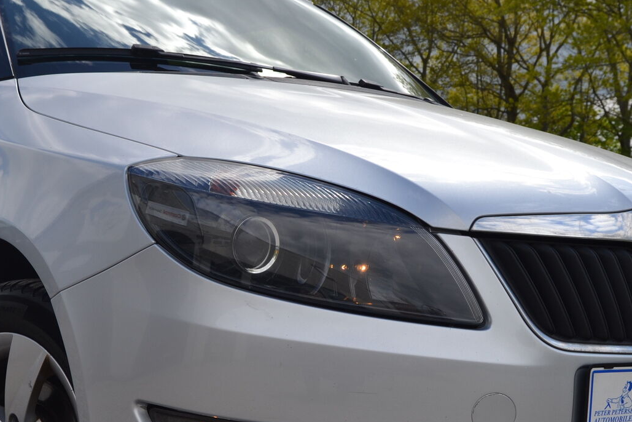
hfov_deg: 35.4
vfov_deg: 24.1
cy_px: 258
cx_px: 230
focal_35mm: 56
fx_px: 983
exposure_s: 1/250
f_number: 8
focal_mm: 20
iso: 100
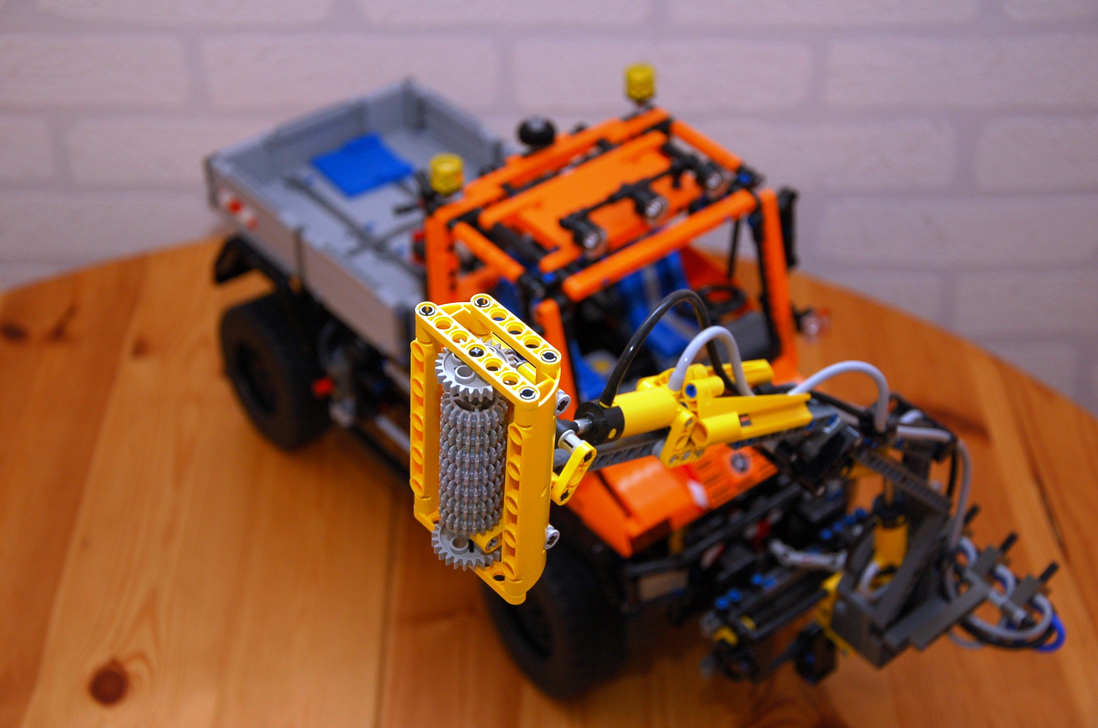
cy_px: 364
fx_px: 2055
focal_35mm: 68
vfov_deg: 20.1
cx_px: 549
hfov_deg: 29.9
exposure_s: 1/60
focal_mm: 45
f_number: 4.8
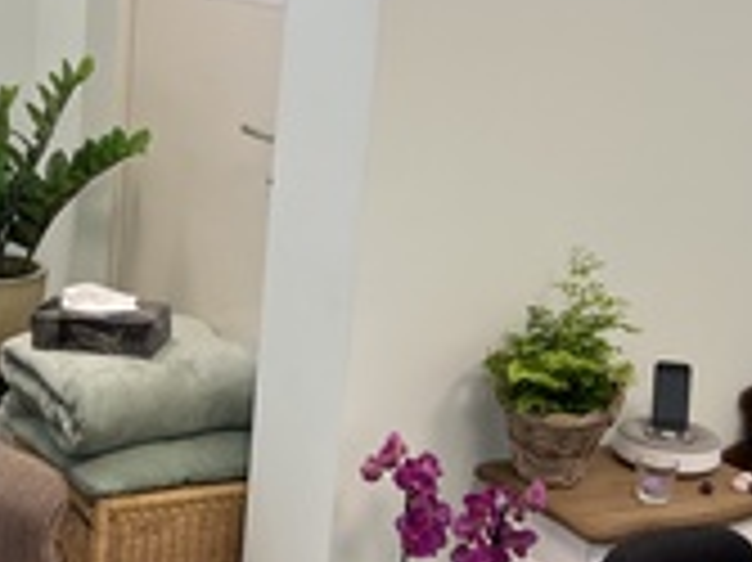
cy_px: 268
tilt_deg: -14.3
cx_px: 95
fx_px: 1693
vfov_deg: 18.9
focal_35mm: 78
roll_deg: -3.3
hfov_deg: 24.4
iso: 50
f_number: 1.6
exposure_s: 1/100
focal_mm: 5.1
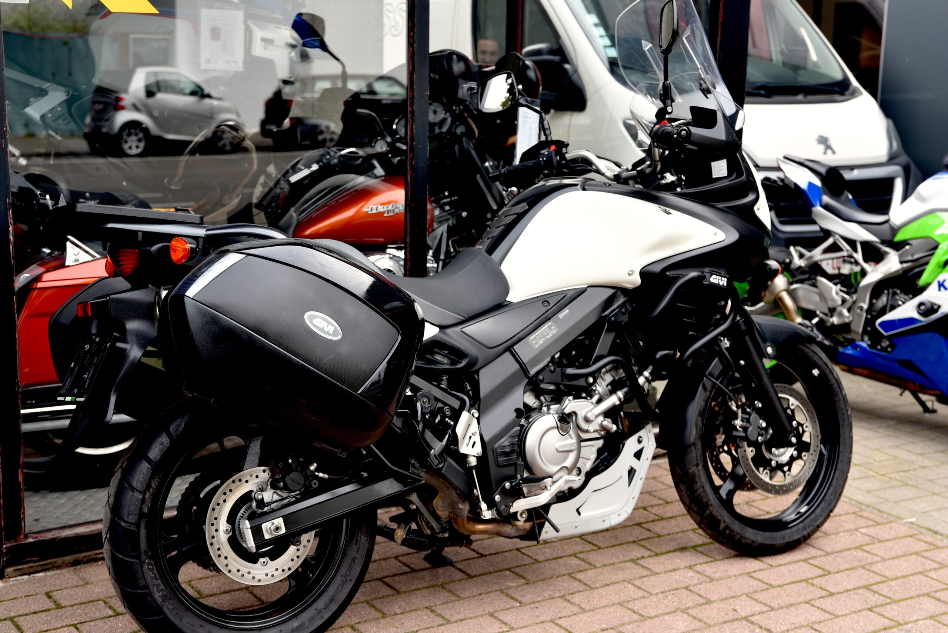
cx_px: 474
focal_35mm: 56
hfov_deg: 35.6
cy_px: 316
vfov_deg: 24.2
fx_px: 1475
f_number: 5
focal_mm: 56
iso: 200
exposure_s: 1/100
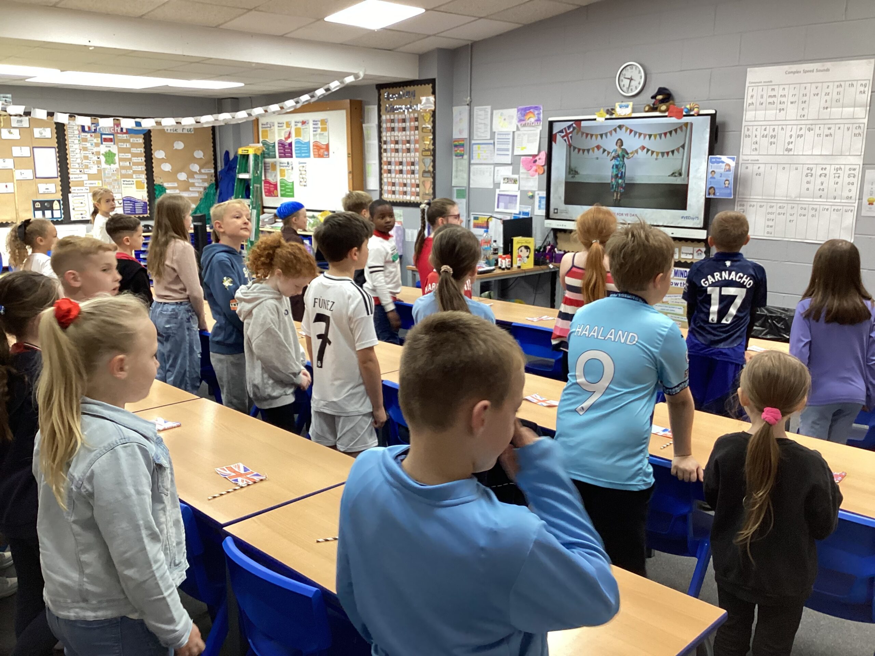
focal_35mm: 31
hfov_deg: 58.4
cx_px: 438
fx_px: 784
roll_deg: +0.0
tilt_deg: -11.8
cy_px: 328
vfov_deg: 45.4
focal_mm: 3.3
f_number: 2.4
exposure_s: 1/50
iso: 125
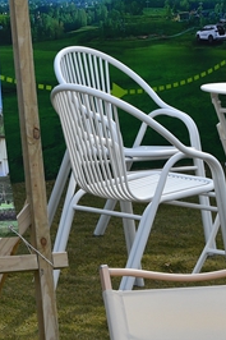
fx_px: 2338
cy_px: -38
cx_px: 153
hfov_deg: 5.5
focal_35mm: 248
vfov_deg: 8.2
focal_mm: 40
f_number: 8
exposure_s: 1/250
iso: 180
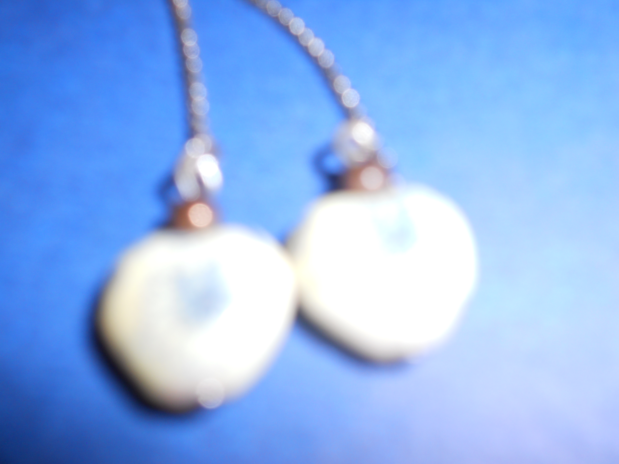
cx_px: 310
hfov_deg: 49.0
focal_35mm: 38
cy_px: 232
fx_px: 680
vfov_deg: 37.7
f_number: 9.8
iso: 80
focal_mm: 6.9
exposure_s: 1/30
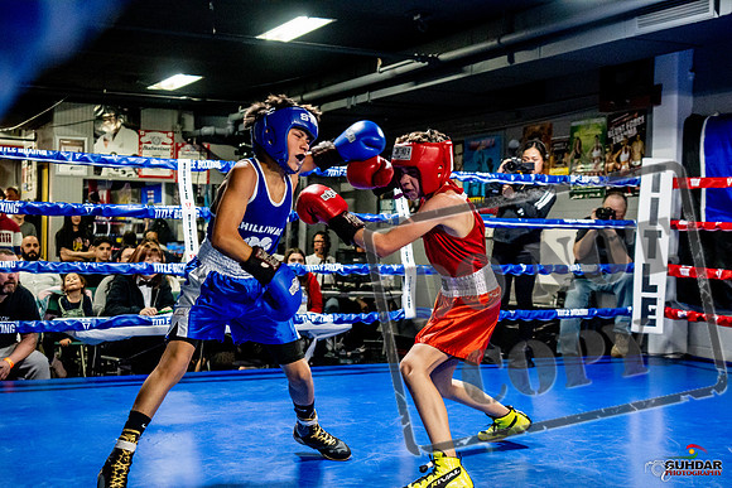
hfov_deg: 38.2
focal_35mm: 52
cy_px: 244
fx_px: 1058
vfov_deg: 26.0
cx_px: 366
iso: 5000
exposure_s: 1/800
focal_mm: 35
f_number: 2.8
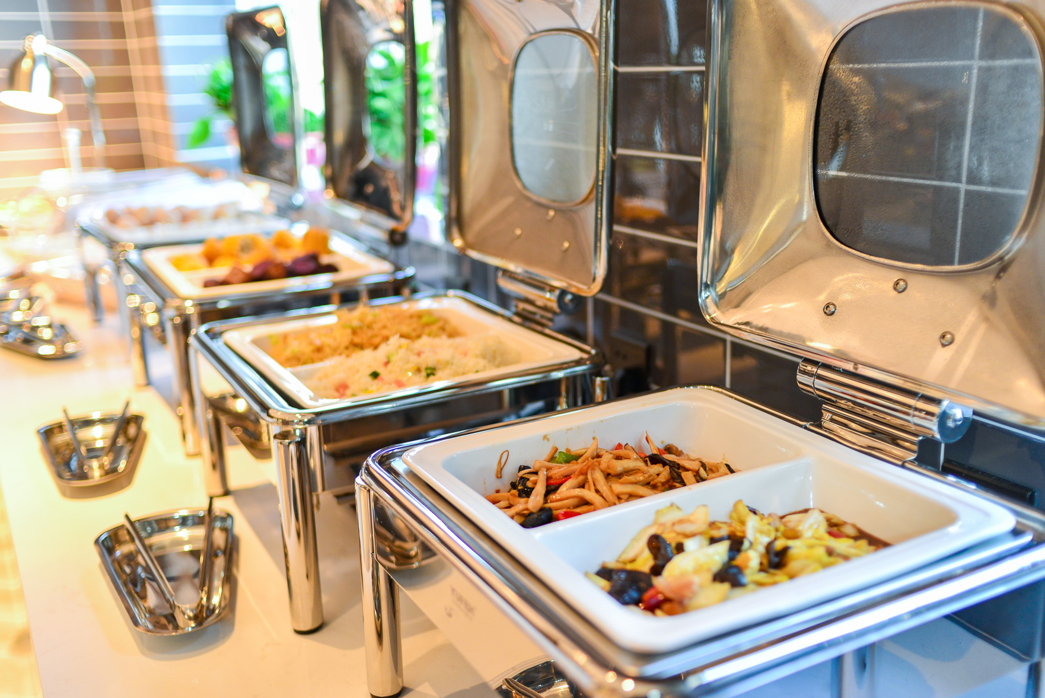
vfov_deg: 37.9
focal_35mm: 35
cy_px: 349
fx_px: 1017
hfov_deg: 54.4
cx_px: 522
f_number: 2
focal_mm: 35
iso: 400
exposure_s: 1/125
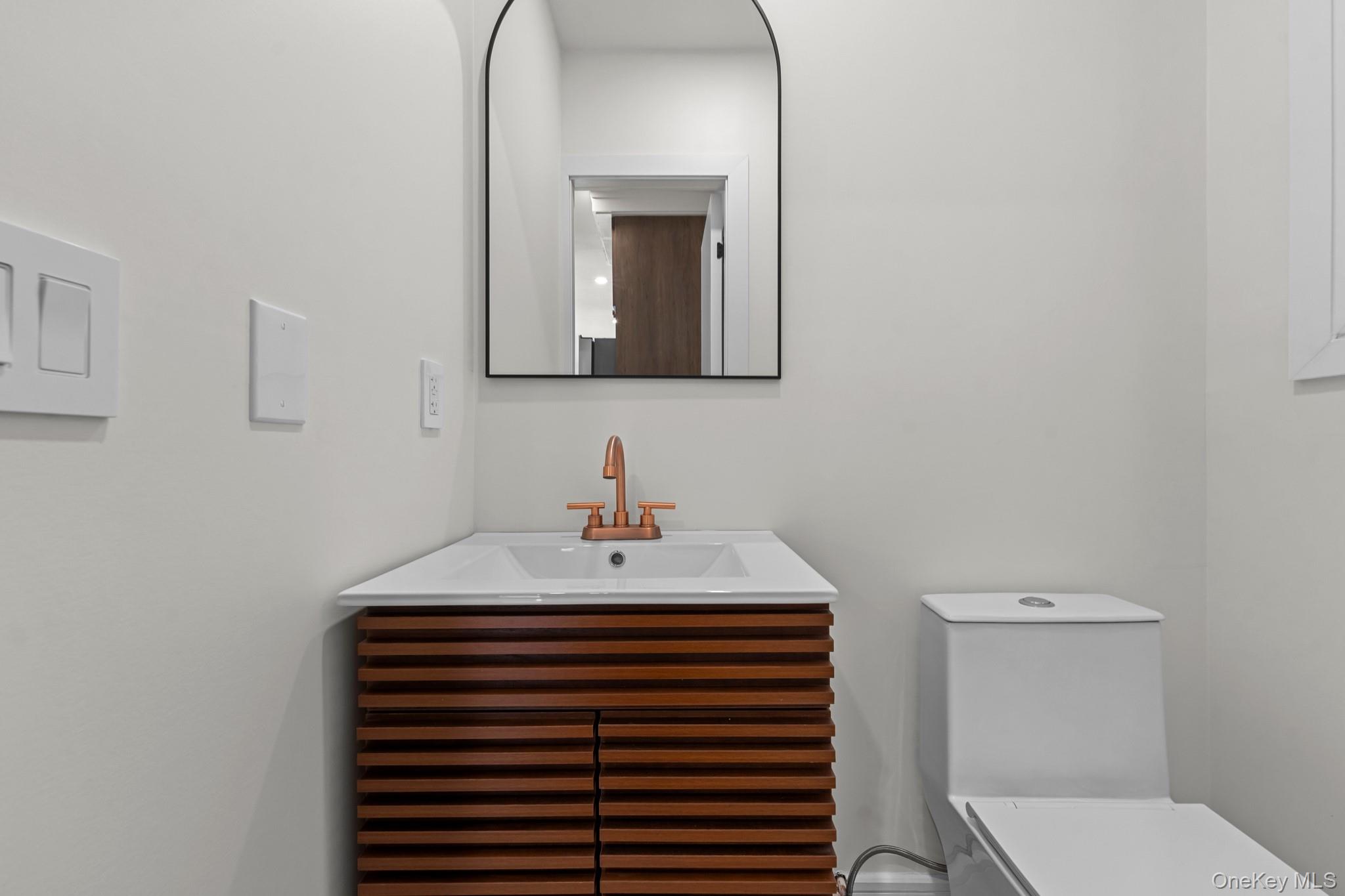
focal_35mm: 14
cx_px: 672
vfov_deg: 81.2
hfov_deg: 104.3
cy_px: 448
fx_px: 523
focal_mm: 14
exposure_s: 1/6
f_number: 8
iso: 1250
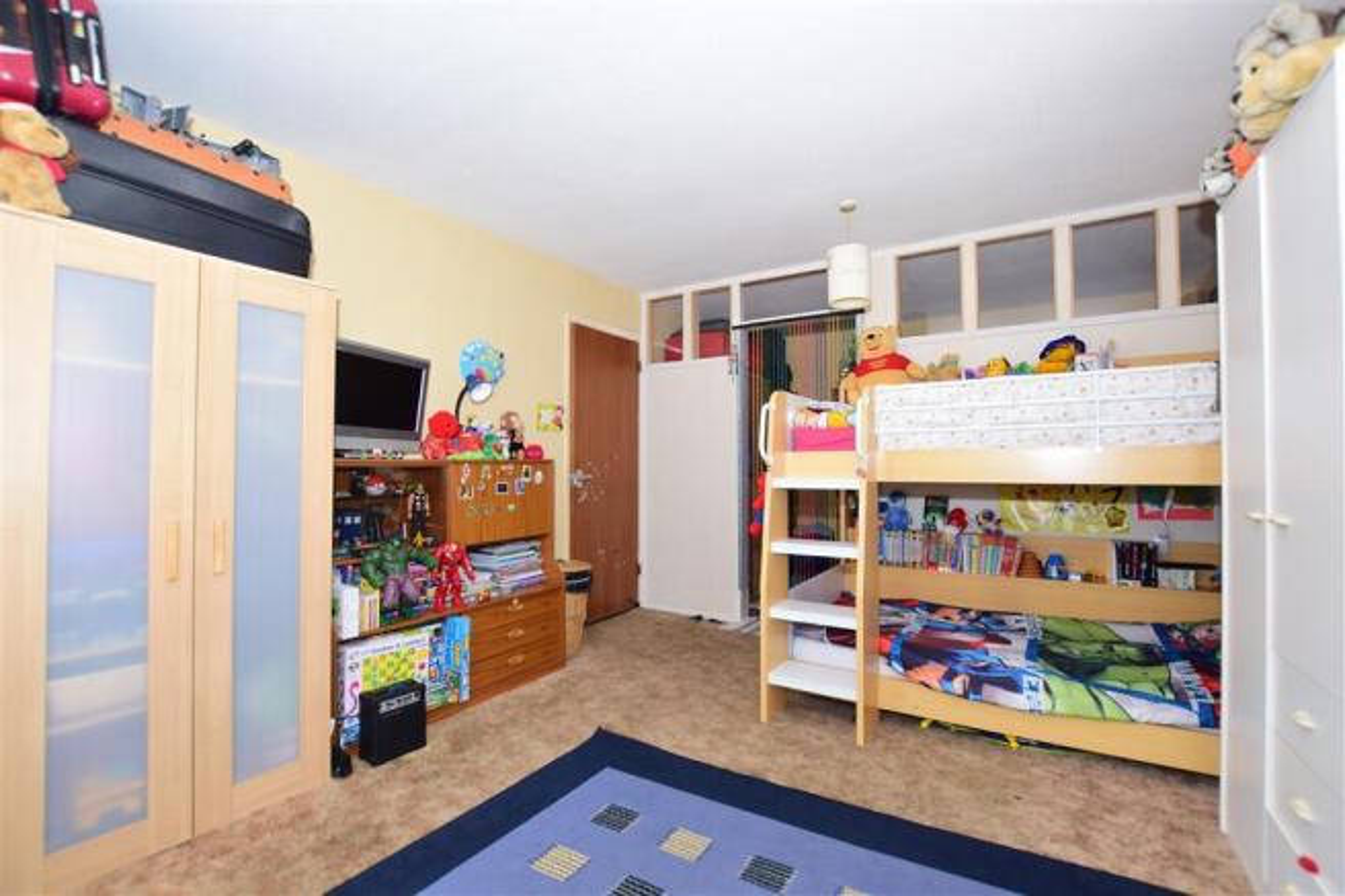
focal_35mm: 15
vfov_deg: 77.3
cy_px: 448
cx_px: 672
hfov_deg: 100.4
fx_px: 560
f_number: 5.6
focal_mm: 10
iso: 400
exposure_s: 1/25
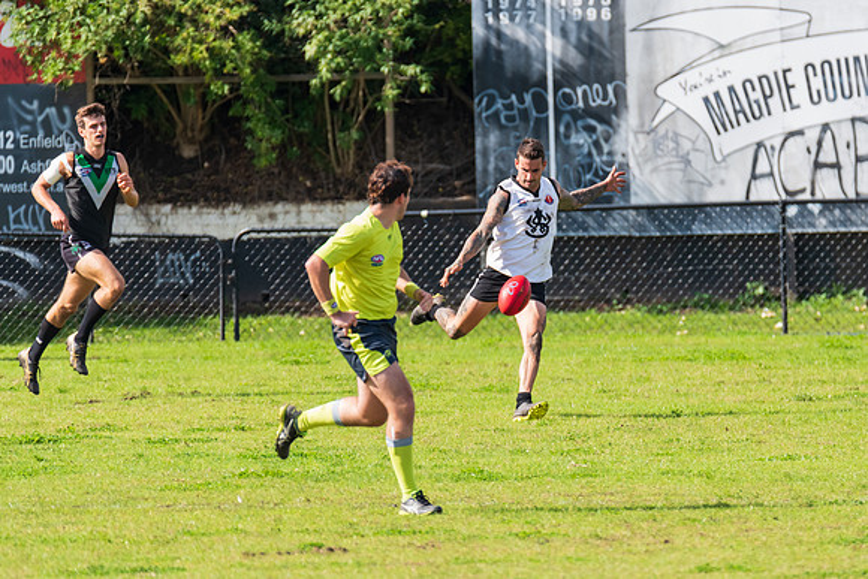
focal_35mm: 770
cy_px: 299
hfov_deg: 2.7
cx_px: 548
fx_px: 18573
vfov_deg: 1.8
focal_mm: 600
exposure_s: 1/1250
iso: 800
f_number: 7.1
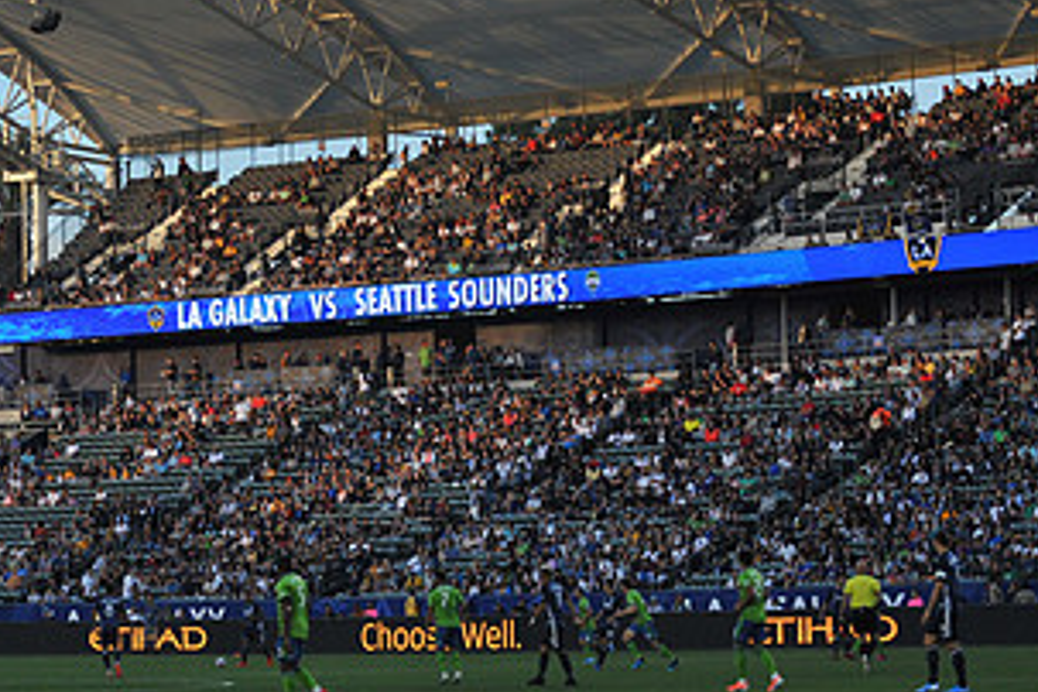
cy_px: 291
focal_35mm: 134
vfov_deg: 10.2
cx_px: 274
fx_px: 3863
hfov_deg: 15.2
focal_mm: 70
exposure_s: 1/6400
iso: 1600
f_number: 2.8
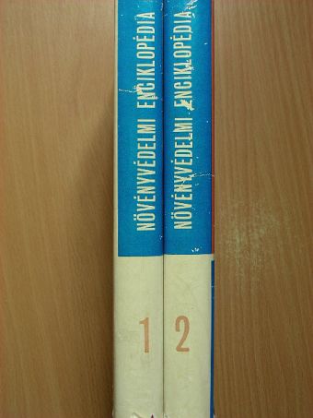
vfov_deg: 36.2
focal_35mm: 53
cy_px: 209
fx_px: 639
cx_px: 156
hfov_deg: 27.5
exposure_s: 1/30
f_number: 3.5
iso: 58
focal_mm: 8.8
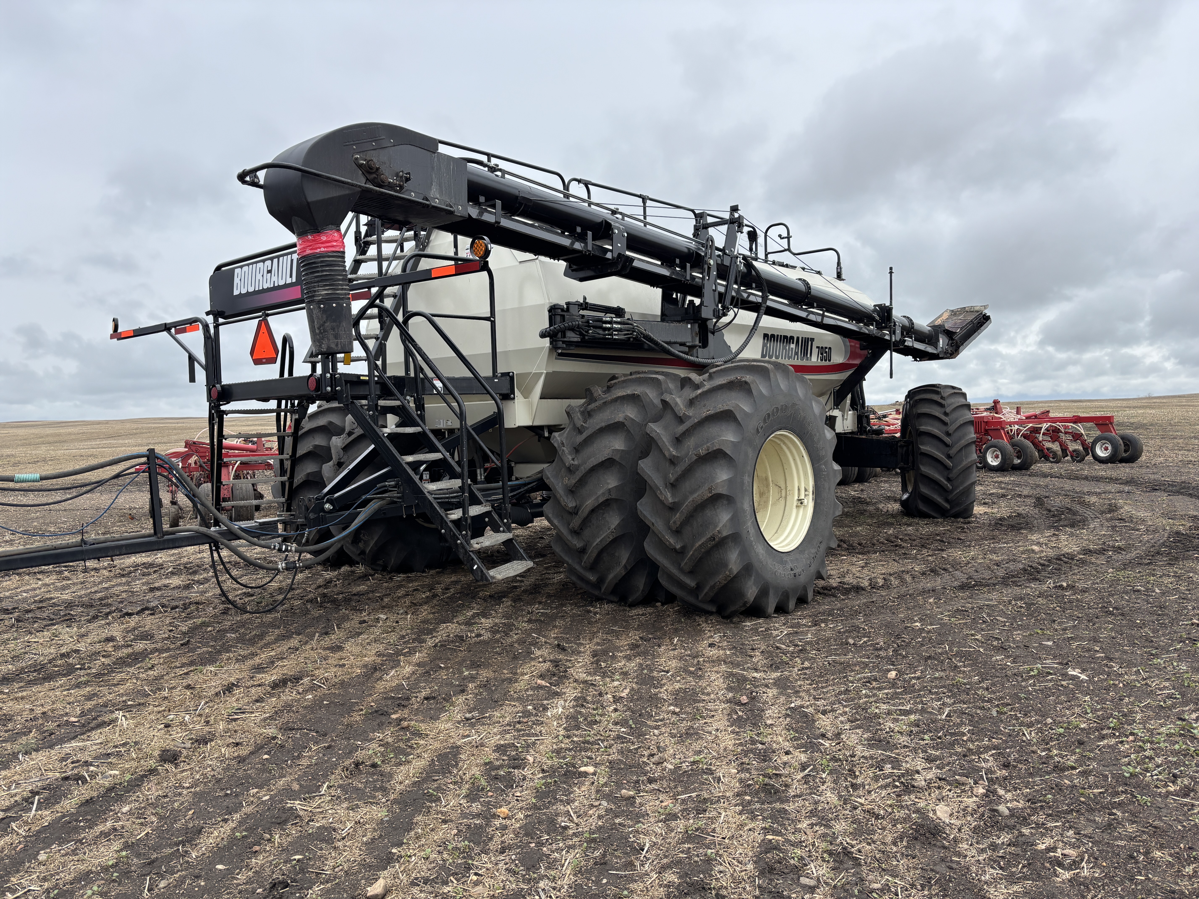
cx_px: 600
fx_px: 901
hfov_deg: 67.3
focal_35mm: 26
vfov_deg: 53.1
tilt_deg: -4.0
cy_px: 450
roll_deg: +1.8
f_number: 1.6
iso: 50
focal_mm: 5.96
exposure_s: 1/1721
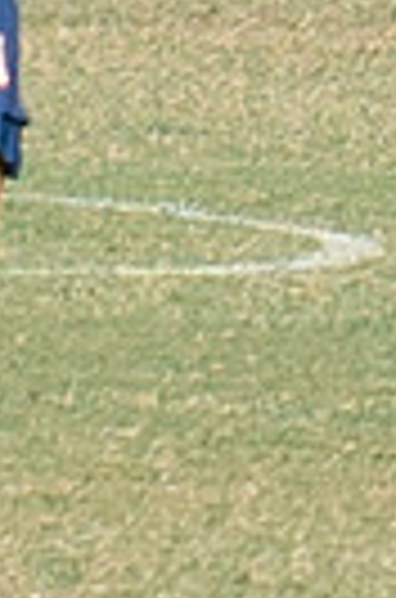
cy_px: -793
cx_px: 2102
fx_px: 30500
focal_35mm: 1839
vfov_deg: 1.1
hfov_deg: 0.7
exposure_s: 1/1250
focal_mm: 70
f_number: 5.6
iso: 250
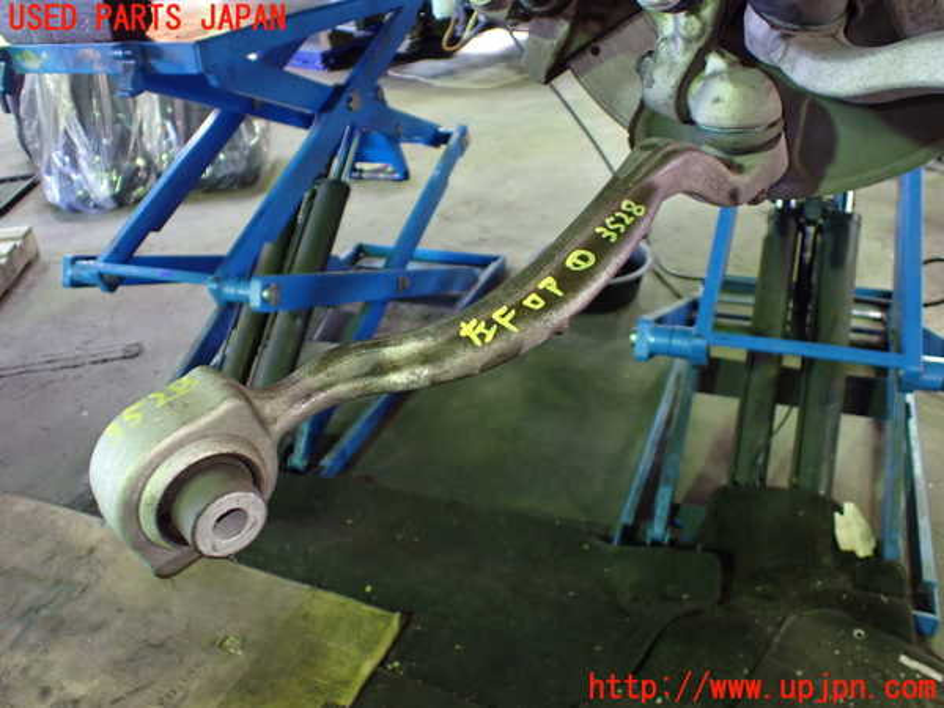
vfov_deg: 46.8
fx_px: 818
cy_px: 354
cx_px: 472
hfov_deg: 60.0
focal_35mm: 30
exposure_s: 1/40
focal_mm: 5.4
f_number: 2.3
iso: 800
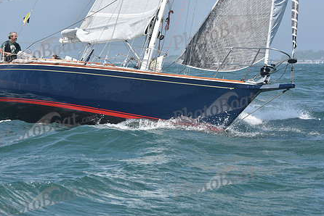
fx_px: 1171
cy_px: 79
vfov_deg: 10.6
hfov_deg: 15.7
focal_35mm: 130
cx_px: 136
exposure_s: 1/1000
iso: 320
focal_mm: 100
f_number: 9
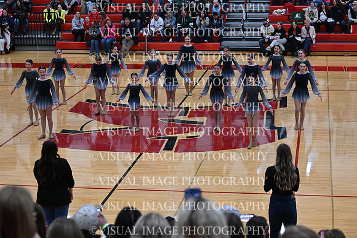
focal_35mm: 82
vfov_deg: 16.7
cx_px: 178
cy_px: 119
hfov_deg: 24.8
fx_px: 813
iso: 4000
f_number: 4
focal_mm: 82
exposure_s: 1/400
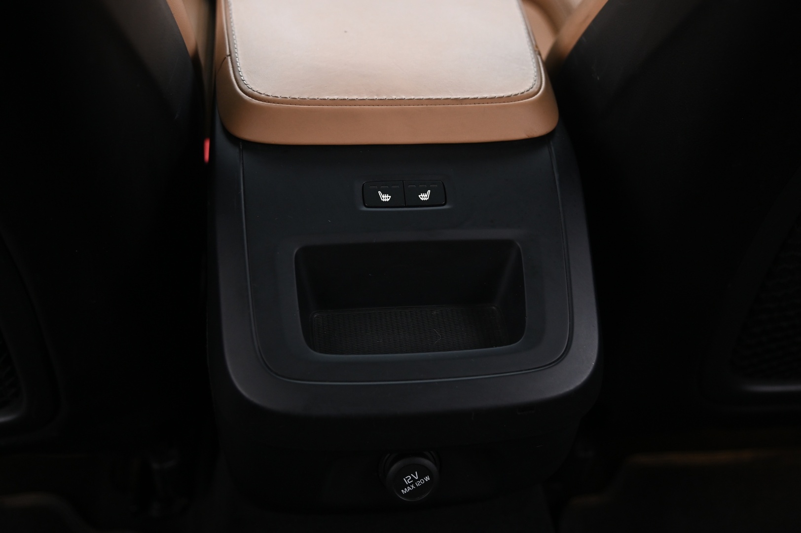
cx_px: 400
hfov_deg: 44.5
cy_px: 266
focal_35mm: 44
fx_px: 978
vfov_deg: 30.5
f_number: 4
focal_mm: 44
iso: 2000
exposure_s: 1/10
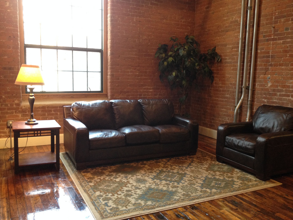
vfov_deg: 40.7
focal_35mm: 35
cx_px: 146
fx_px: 296
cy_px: 110
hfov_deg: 52.6
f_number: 2.4
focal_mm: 4.28
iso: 200
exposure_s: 1/20
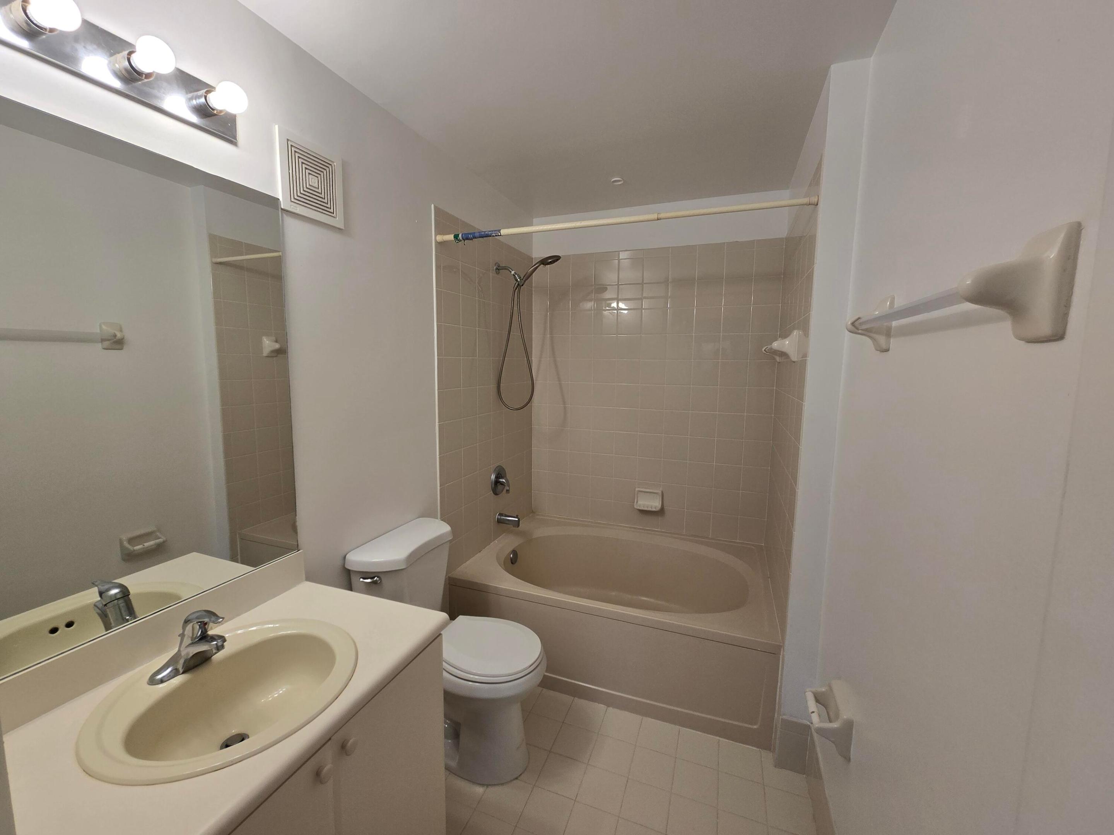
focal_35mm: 13
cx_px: 557
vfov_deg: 89.9
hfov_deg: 106.2
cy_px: 418
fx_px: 418
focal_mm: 2.2
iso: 50
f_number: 2.2
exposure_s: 1/120
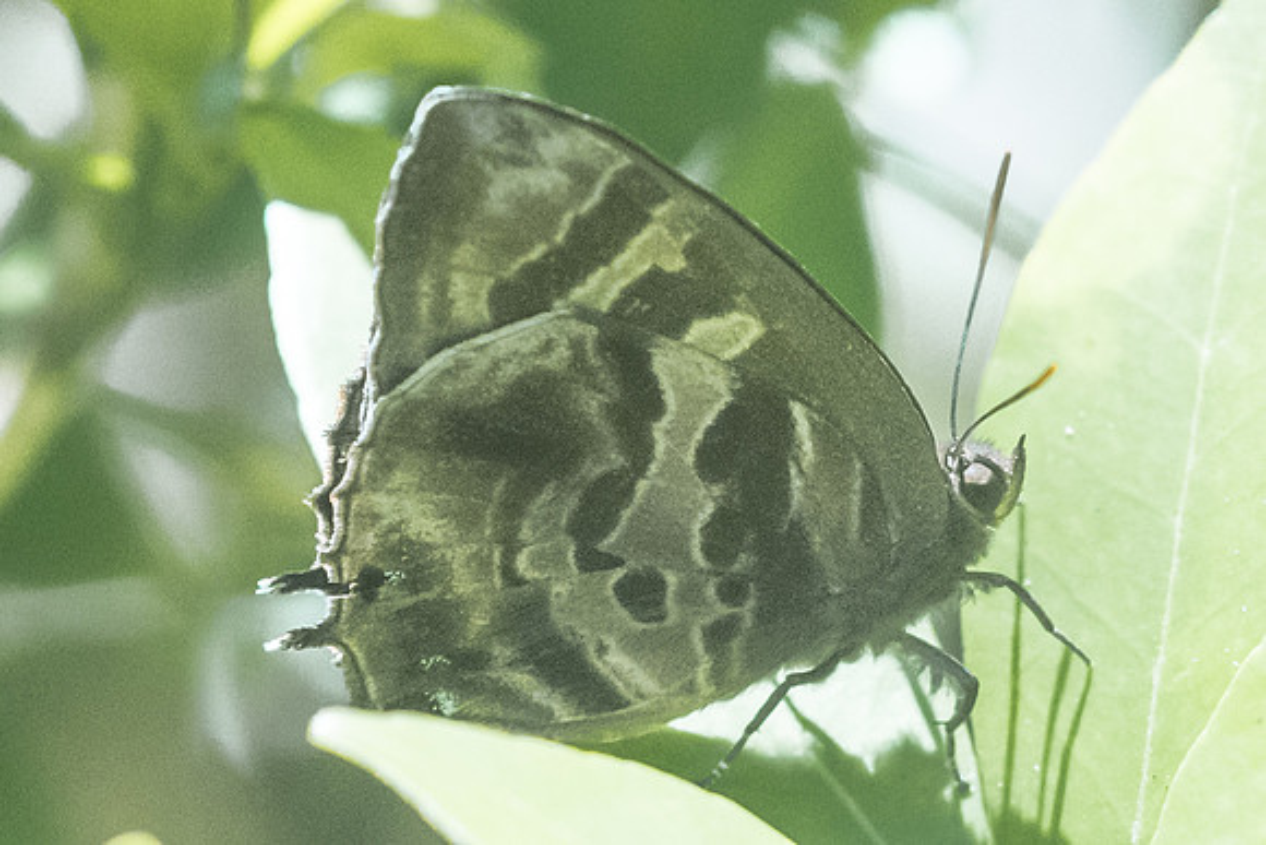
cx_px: 760
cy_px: 481
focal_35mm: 764
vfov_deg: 1.8
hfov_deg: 2.7
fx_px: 26883
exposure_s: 1/4000
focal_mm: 150
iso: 1250
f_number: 5
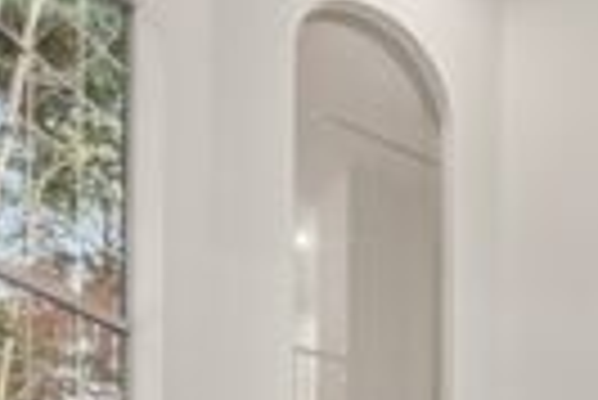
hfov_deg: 38.6
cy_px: 555
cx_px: 598
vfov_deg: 24.9
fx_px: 748
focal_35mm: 45
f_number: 7.1
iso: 320
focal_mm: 15
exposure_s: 1/20
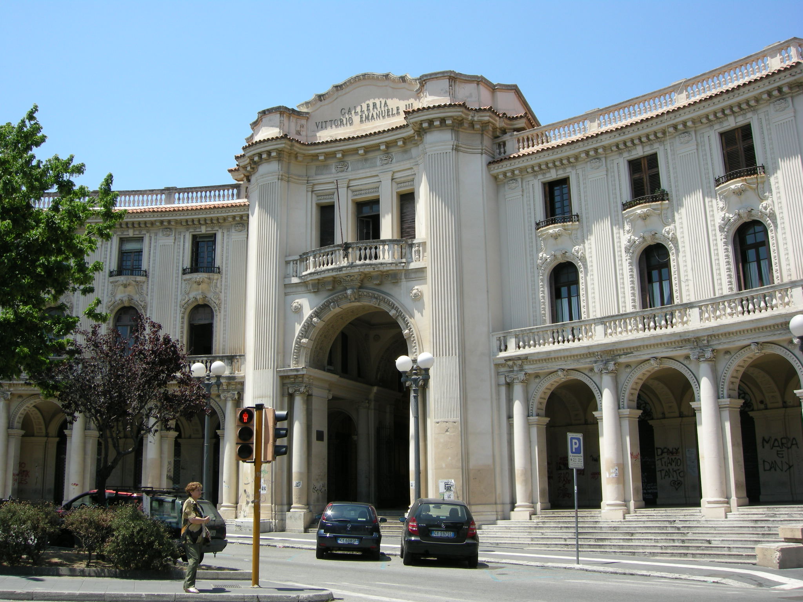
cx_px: 402
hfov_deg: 51.4
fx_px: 835
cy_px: 301
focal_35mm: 36
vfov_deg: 39.7
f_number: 4.8
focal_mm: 7.5
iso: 64
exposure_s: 1/237
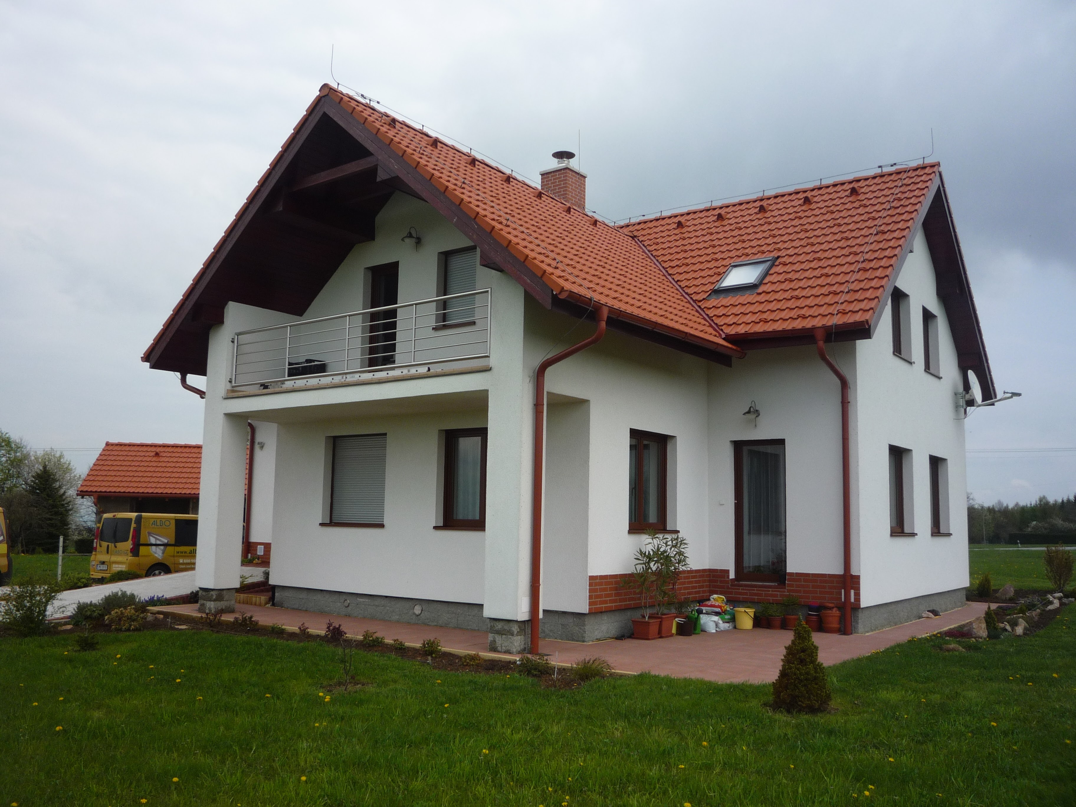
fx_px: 933
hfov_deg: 60.0
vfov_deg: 46.8
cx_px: 538
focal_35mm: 30
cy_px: 404
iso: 100
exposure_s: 1/500
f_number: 5
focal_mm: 5.2
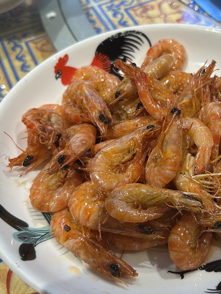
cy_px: 156
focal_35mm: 48
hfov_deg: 29.9
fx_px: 408
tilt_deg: -51.4
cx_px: 156
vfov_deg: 39.6
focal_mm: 5.7
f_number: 1.5
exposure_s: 1/100
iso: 50
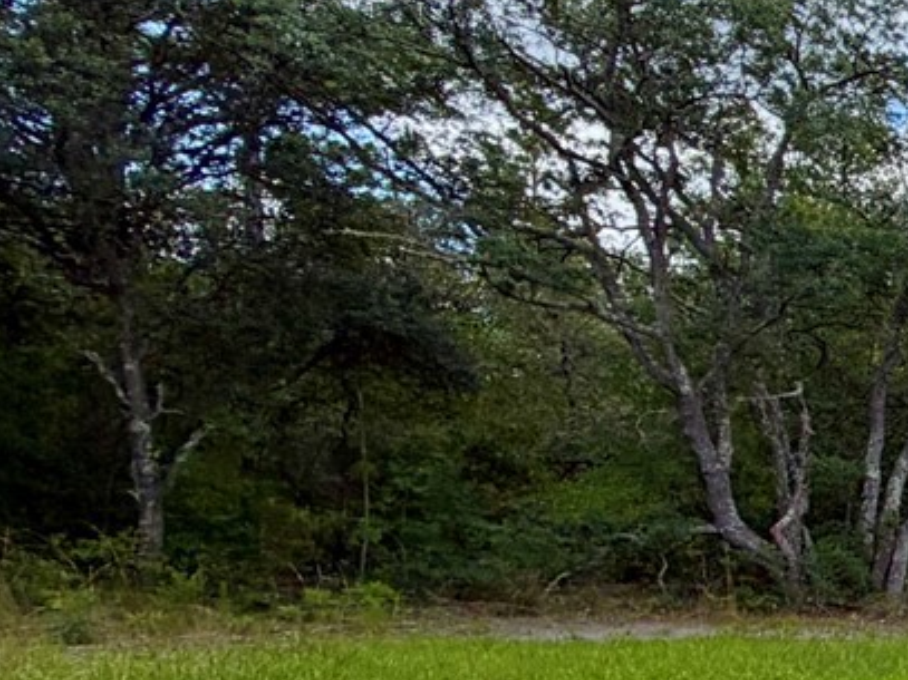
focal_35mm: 55
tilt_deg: +0.6
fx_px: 1442
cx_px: 1740
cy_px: 633
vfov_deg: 25.6
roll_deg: +0.3
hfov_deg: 20.4
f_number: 2.2
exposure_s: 1/770
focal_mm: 2.22
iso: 32
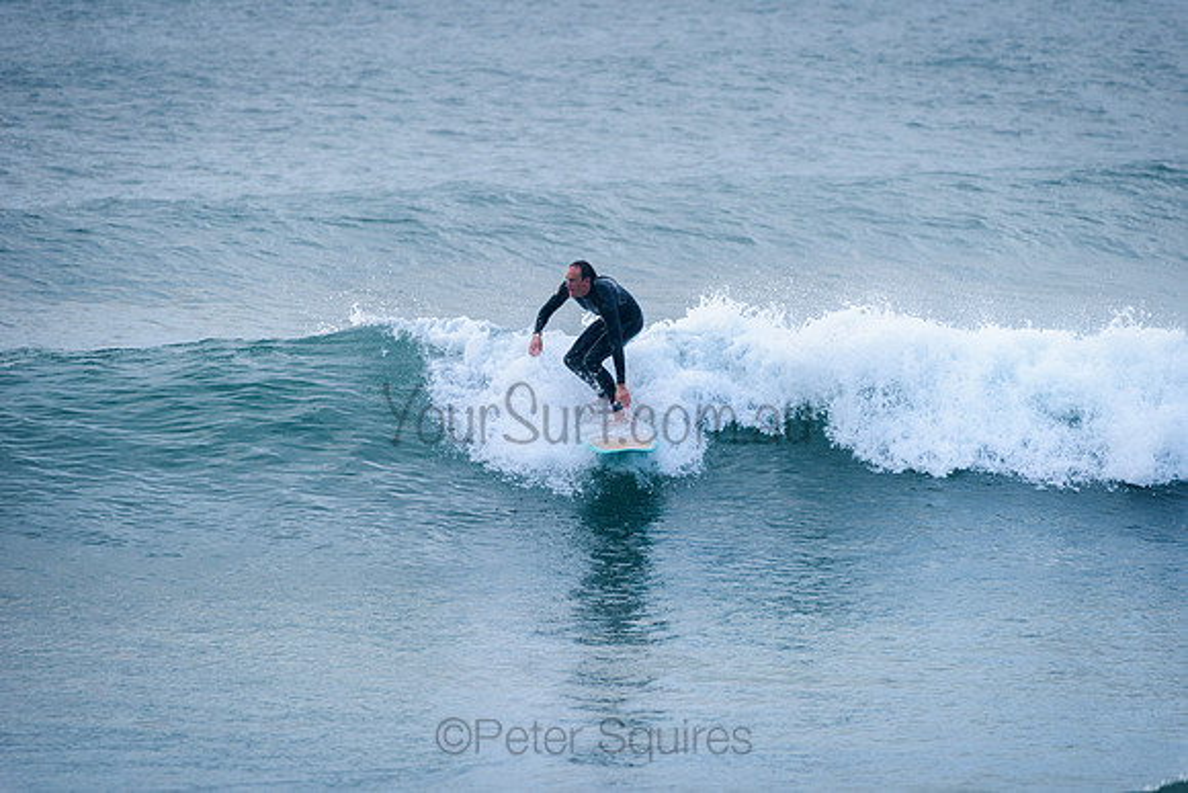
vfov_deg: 2.7
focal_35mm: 503
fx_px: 16596
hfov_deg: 4.1
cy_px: 396
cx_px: 594
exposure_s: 1/1000
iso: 450
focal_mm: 500
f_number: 5.6
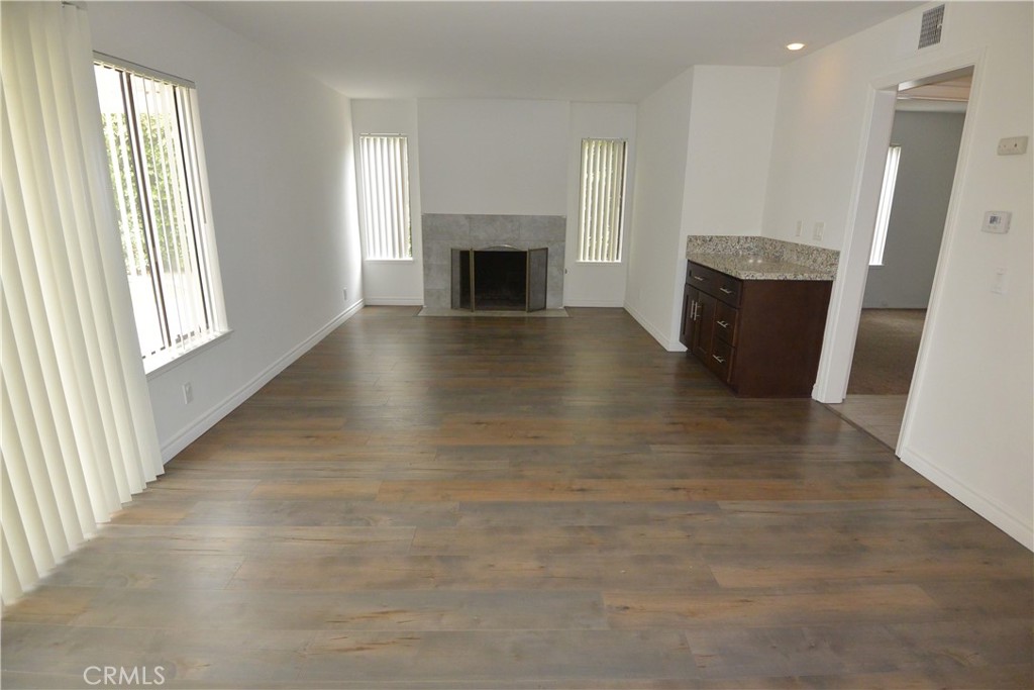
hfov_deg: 90.0
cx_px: 517
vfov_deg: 67.4
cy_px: 345
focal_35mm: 18
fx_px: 517
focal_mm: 6.7
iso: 450
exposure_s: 1/125
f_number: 3.5
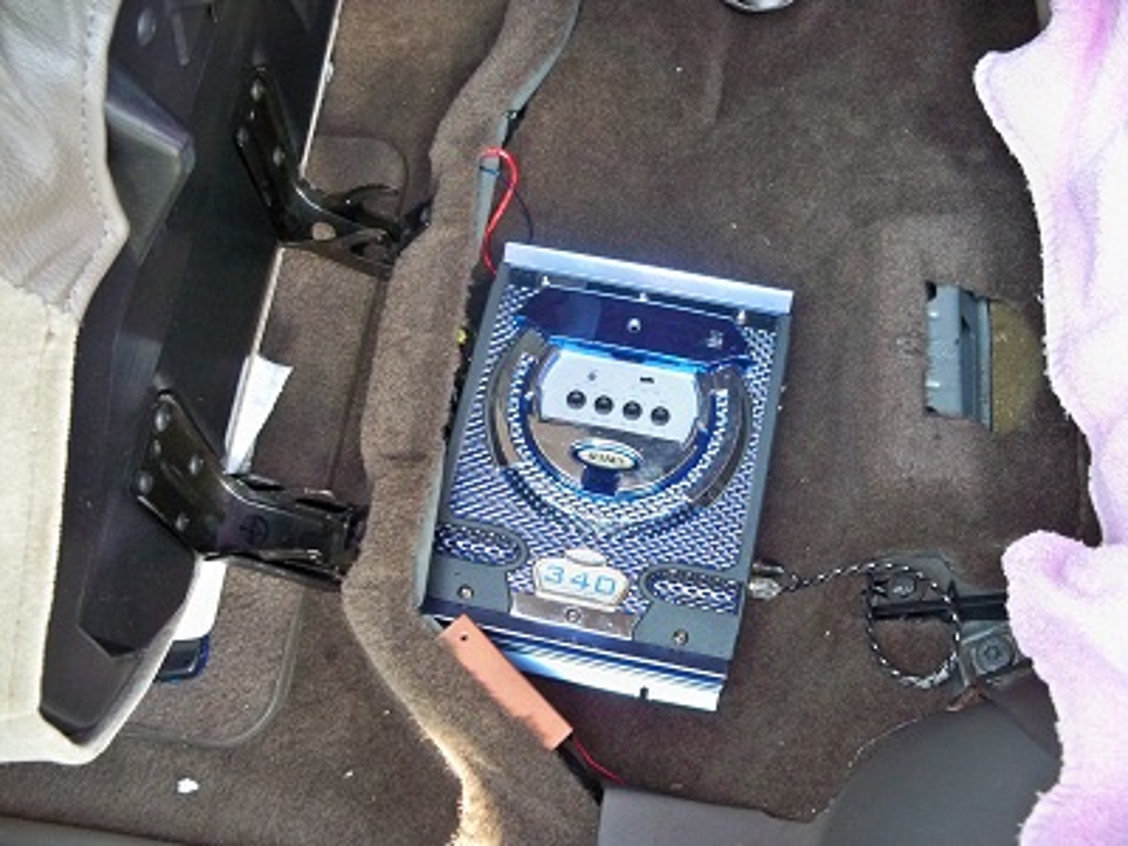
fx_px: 1141
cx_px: 564
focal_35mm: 35
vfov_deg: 40.7
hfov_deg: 52.6
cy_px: 423
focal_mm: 6.2
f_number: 3.5
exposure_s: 1/15
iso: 400
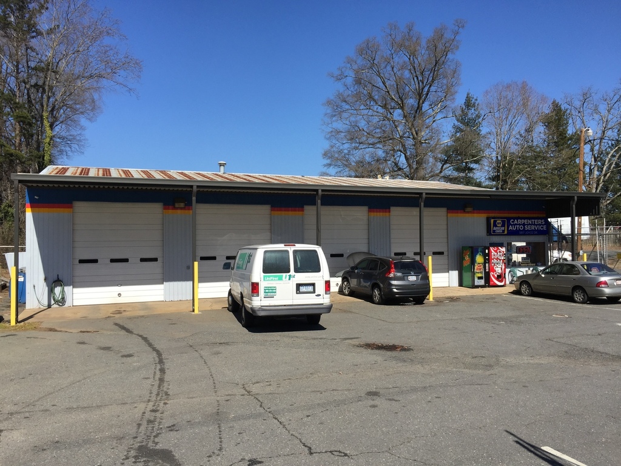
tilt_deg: +0.8
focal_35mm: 29
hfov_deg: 61.7
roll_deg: +1.0
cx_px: 310
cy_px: 233
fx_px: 520
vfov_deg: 48.2
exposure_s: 1/2198
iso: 32
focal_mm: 4.15
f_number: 2.2
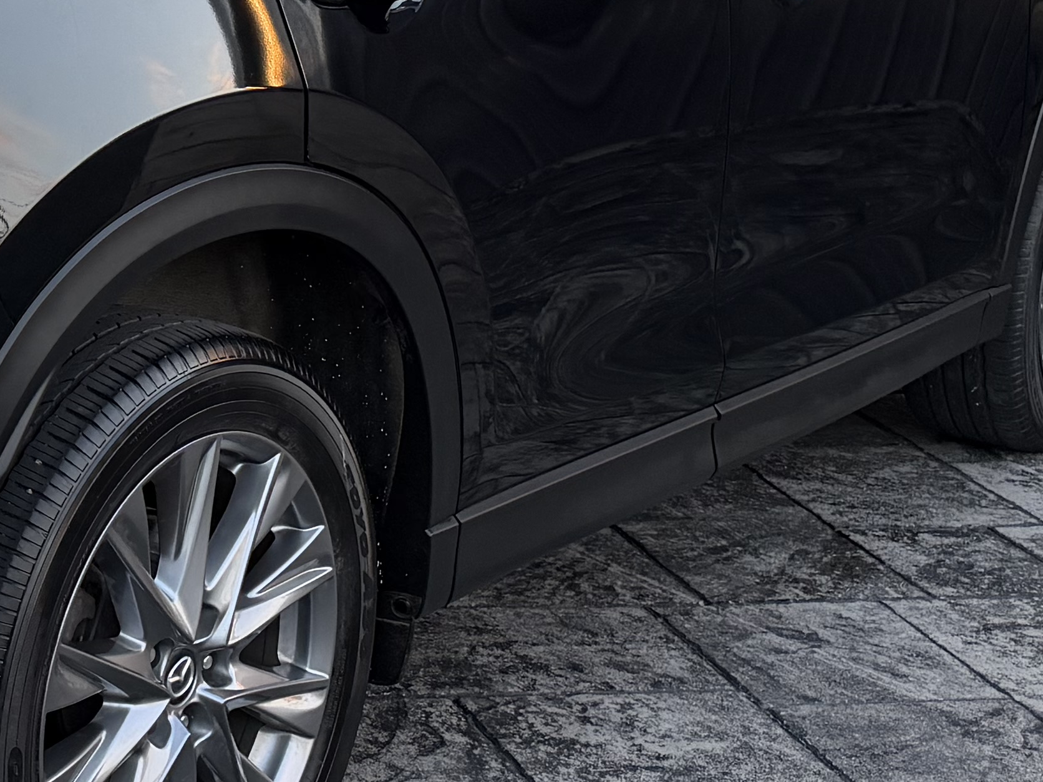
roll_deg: -0.2
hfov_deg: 21.9
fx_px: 2471
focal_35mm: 82
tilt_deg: -10.7
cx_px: -248
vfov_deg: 17.8
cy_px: 153
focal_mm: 6.76
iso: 200
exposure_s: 1/100
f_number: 1.78
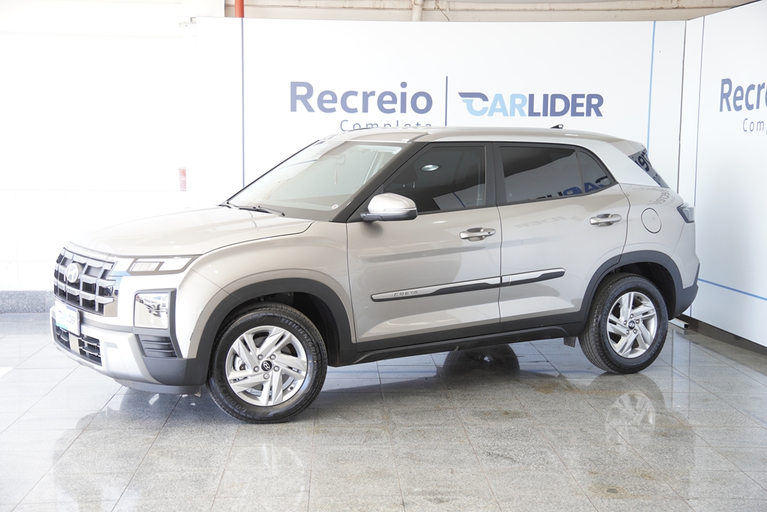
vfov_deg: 25.8
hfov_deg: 37.8
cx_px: 384
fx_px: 1119
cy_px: 256
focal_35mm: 52
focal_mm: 35
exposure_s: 1/60
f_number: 2.8
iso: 125
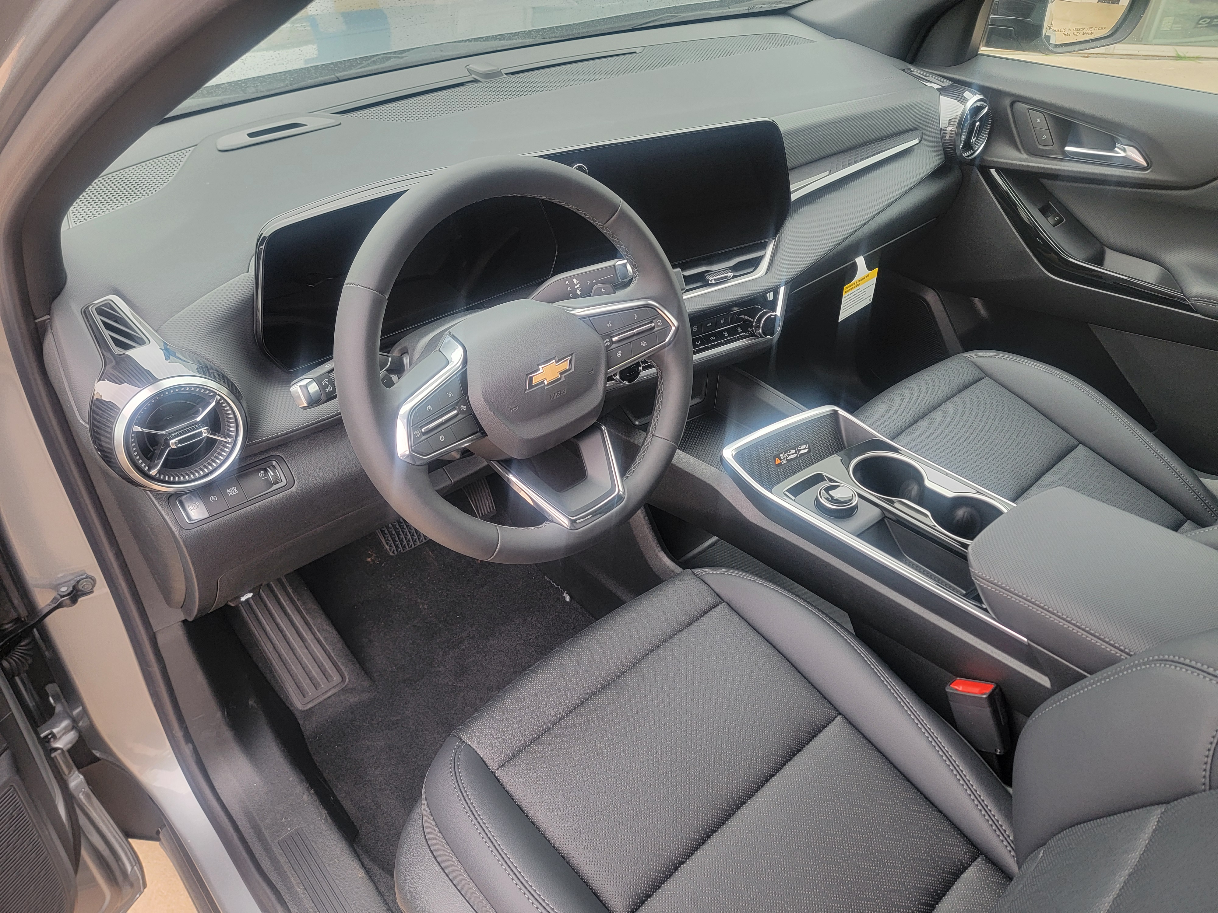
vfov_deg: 56.8
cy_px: 456
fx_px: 844
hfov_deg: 71.6
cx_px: 609
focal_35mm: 24
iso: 200
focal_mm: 6.7
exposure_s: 1/120
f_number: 1.8
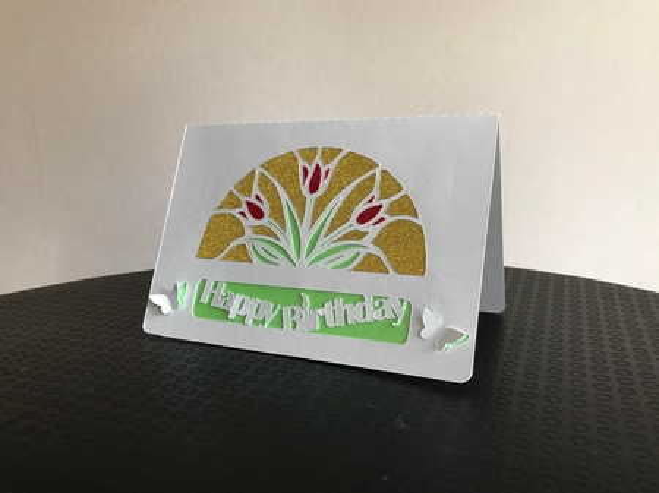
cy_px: 246
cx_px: 330
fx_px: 533
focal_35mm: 28
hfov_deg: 63.5
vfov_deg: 49.7
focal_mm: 3.99
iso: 32
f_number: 1.8
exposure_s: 1/25
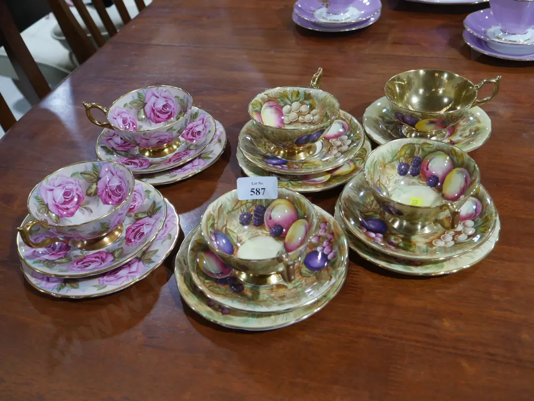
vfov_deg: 41.8
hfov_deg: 54.0
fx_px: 524
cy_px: 200
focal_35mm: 34
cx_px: 267
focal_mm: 17
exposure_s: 1/60
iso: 500
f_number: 4
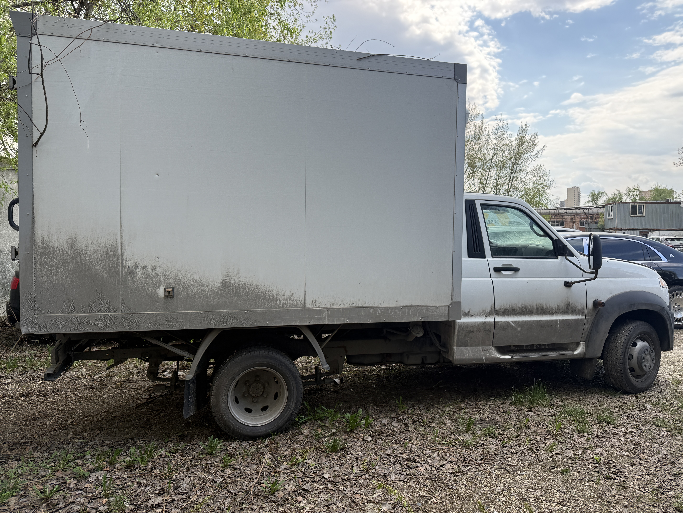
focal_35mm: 24
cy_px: 256
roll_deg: +0.3
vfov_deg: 56.8
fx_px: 474
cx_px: 342
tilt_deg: -2.3
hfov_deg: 71.6
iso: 100
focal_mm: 6.76
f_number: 1.78
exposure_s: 1/1139
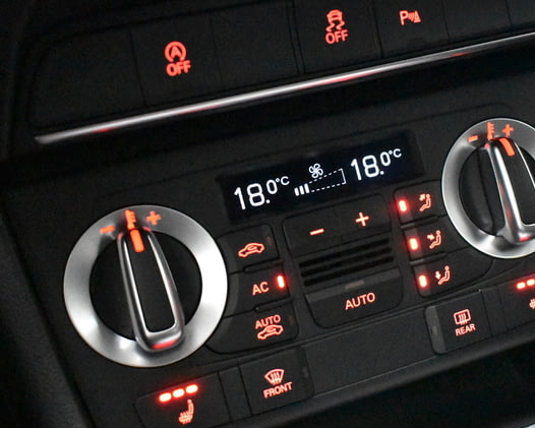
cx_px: 328
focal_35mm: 53
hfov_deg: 35.2
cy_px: 225
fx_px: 839
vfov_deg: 28.6
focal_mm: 22
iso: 14400
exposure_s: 1/50
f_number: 3.8
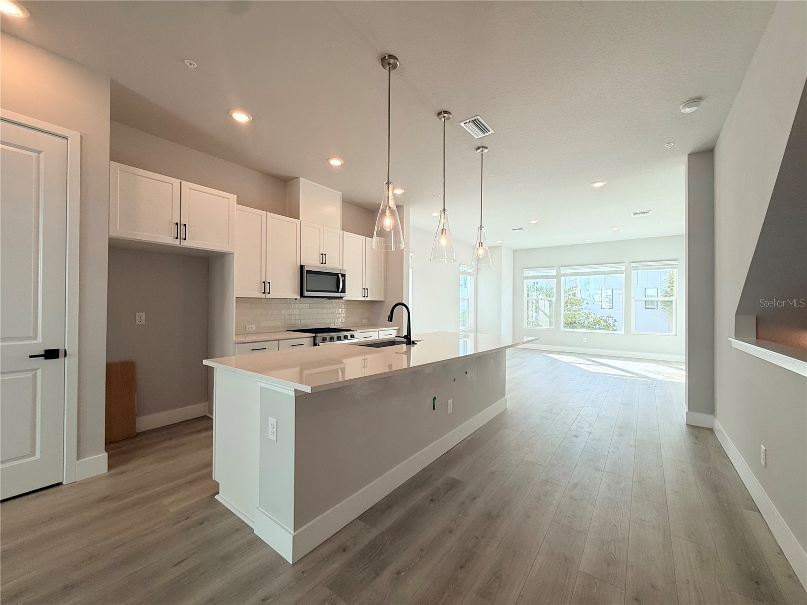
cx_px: 404
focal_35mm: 14
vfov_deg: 85.7
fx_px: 326
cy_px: 302
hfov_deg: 102.1
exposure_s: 1/179
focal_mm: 2.22
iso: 50
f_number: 2.2
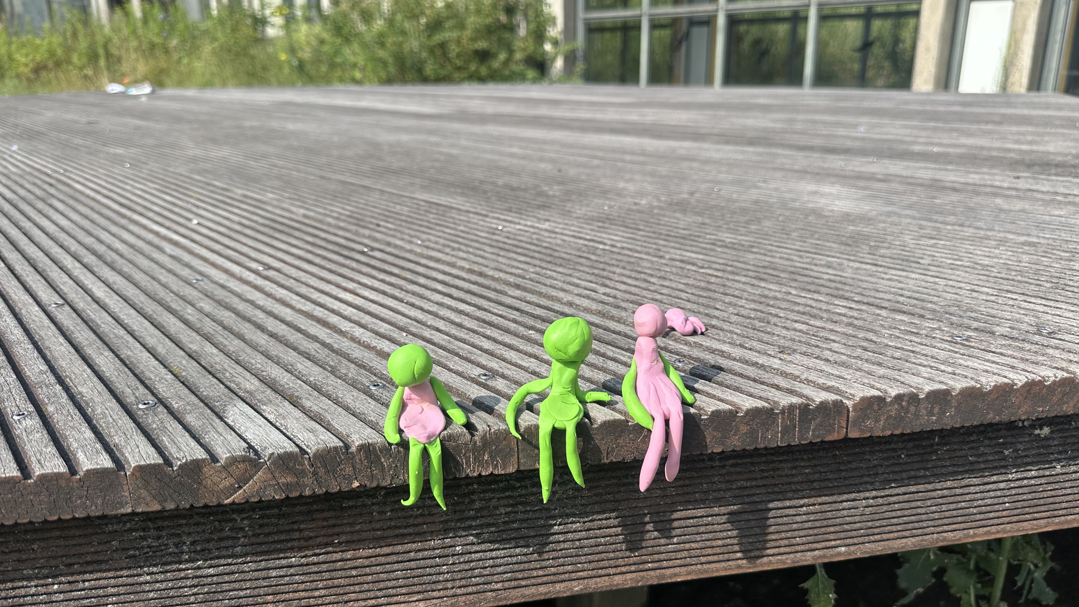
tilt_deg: -16.8
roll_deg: +0.1
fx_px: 772
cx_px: 552
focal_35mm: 27
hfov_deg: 69.9
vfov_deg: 42.9
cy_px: 326
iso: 80
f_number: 1.78
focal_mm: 6.86
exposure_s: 1/2882
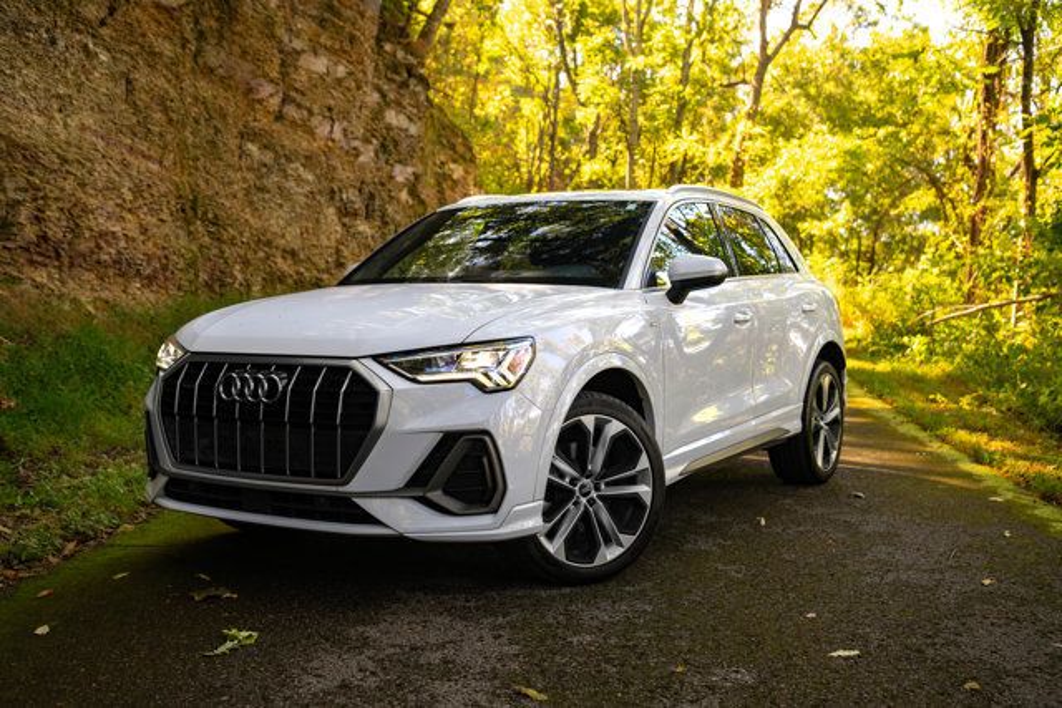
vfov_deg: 33.4
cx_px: 531
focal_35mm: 40
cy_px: 354
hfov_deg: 48.4
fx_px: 1180
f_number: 4
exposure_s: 1/200
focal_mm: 40
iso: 1000
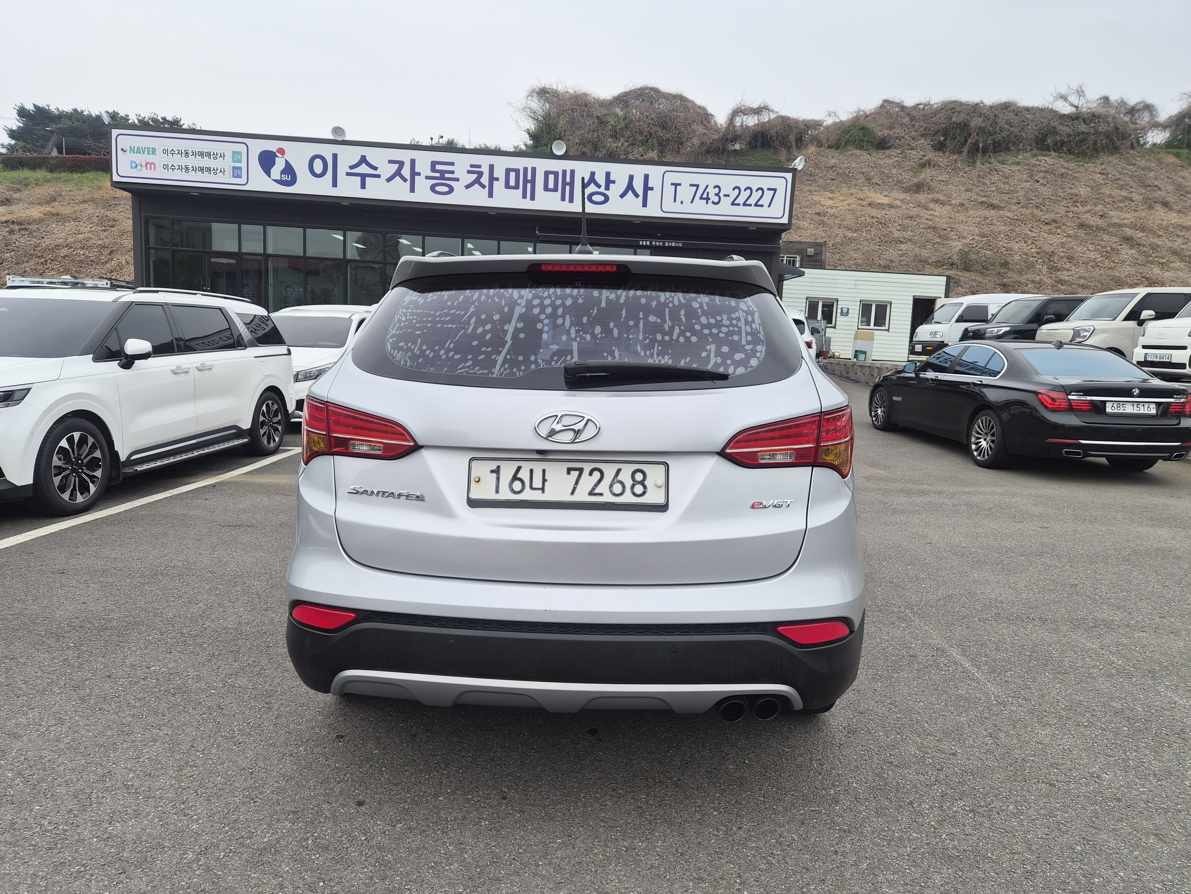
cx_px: 596
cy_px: 447
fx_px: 791
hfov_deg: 73.9
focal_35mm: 23
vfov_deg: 58.9
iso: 80
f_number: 1.8
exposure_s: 1/1576
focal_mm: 5.4
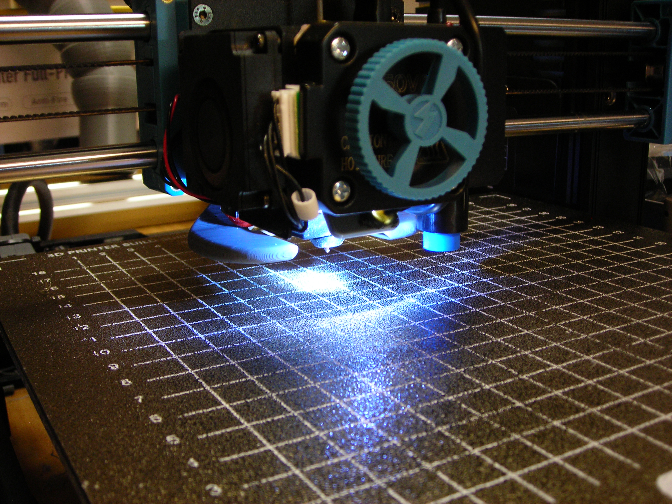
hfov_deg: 45.8
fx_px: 796
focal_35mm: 41
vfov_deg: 35.1
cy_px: 252
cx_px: 336
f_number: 3.3
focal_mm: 6.8
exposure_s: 1/3.9
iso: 112
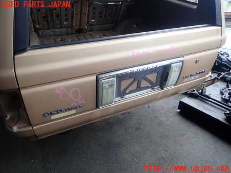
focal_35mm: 25
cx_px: 116
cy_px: 86
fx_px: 167
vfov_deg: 54.9
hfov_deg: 69.4
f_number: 2
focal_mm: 4.5
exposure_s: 1/100
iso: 100
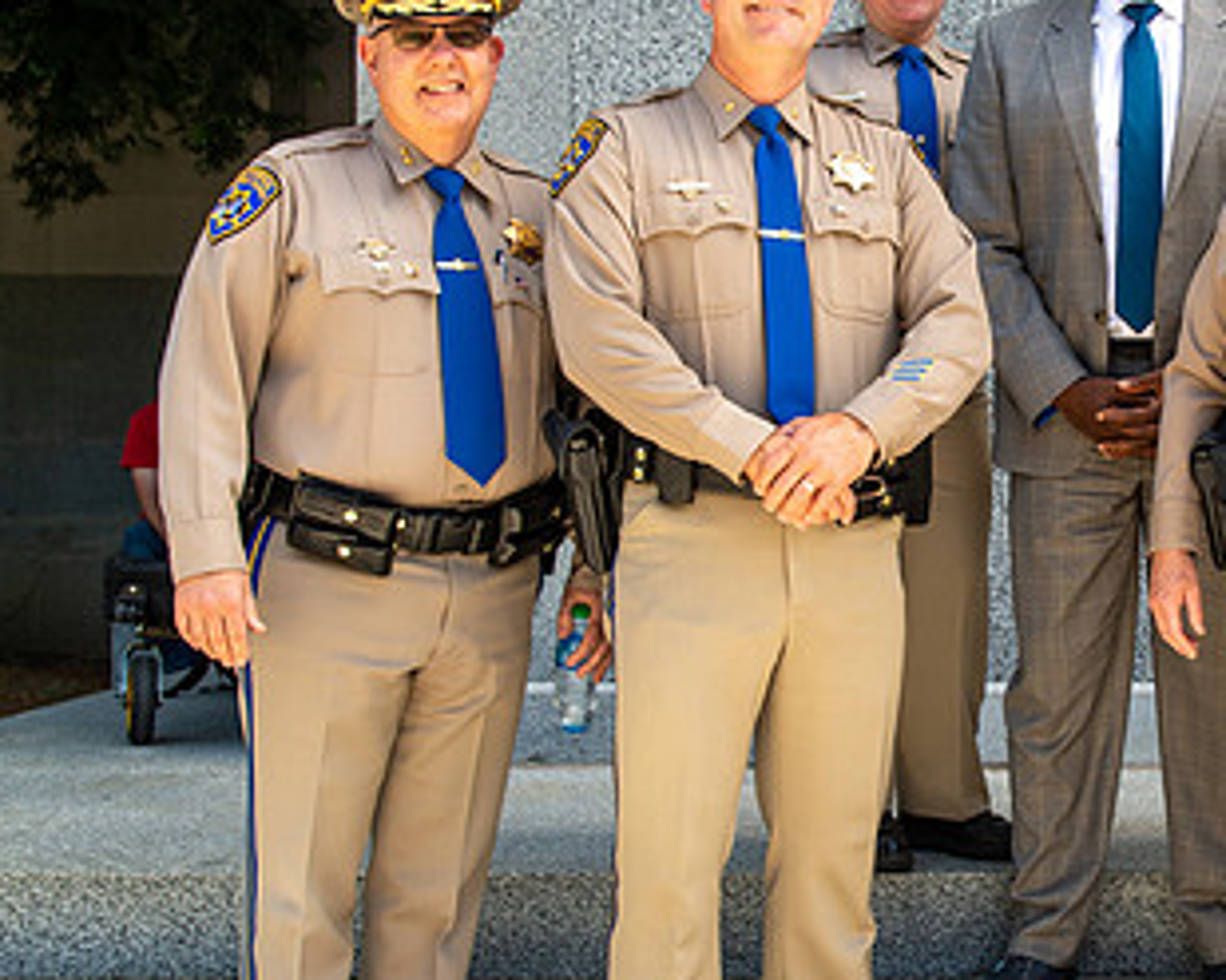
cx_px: 1118
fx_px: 2394
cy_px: 505
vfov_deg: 23.1
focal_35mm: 66
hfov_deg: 27.6
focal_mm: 31
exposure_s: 1/80
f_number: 8
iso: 100
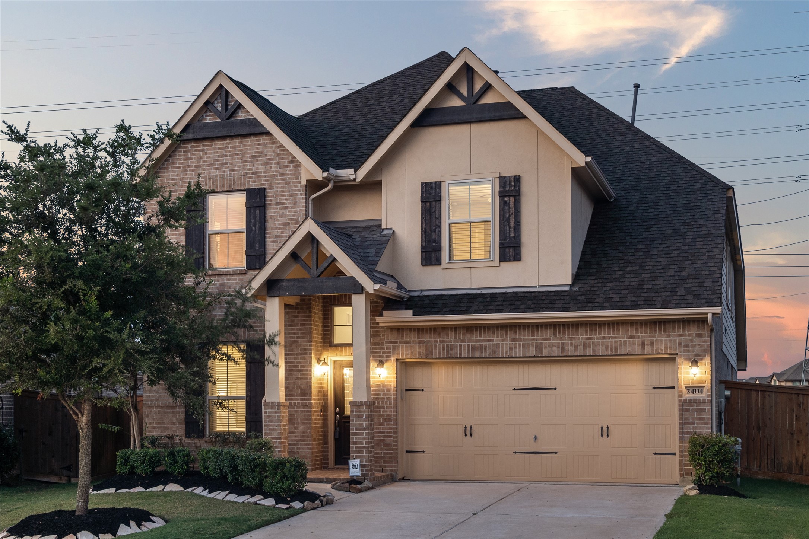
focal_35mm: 48
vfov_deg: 28.1
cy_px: 270
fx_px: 1079
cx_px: 404
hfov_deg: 41.1
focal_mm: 32
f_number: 9
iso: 320
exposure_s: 1/1.25
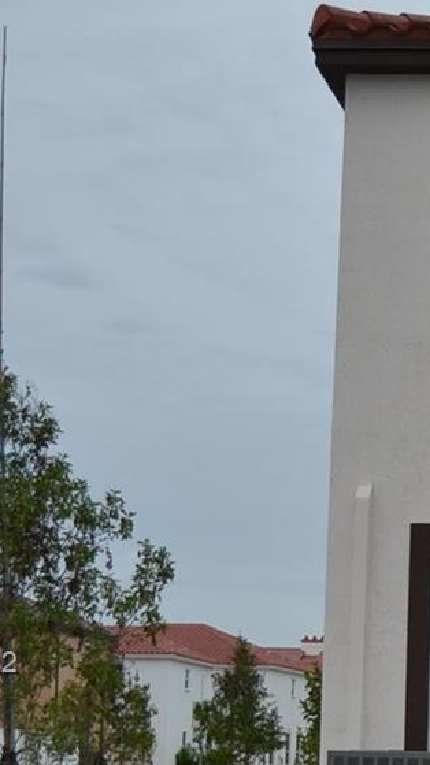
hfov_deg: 13.8
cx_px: 675
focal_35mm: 81
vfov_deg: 25.5
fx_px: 1644
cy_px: 665
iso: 400
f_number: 3.5
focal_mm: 18
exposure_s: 1/3200
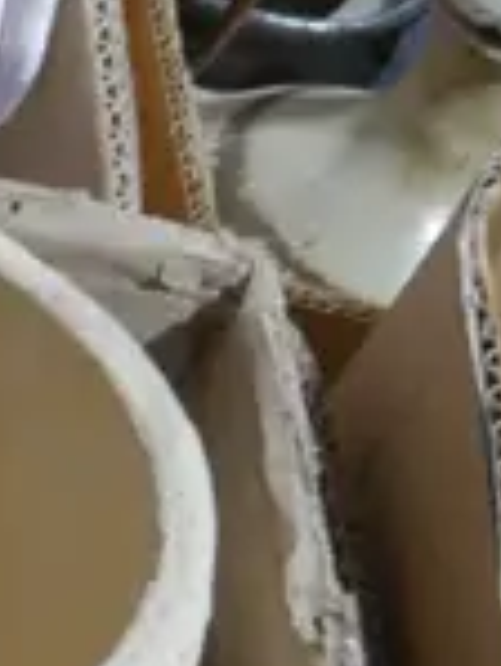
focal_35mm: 192
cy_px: 1707
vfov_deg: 9.1
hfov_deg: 7.1
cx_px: -908
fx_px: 3700
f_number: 5.6
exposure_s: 1/60
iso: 1000
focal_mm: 14
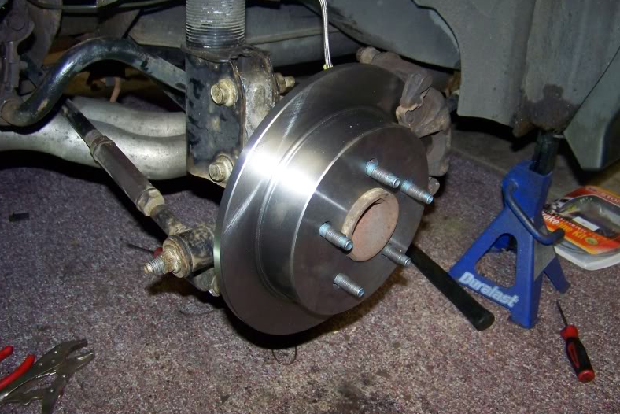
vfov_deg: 35.1
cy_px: 207
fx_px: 655
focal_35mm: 38
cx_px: 308
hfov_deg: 50.7
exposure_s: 1/30
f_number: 2.8
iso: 200
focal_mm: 5.85
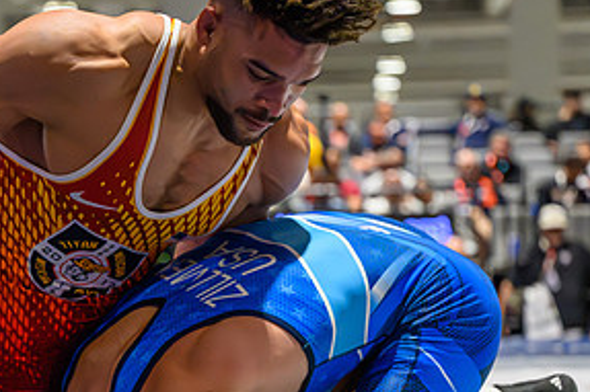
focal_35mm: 157
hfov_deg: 13.0
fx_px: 2571
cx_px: 141
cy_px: 344
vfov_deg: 8.7
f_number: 2.8
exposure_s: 1/800
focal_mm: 70
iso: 10000
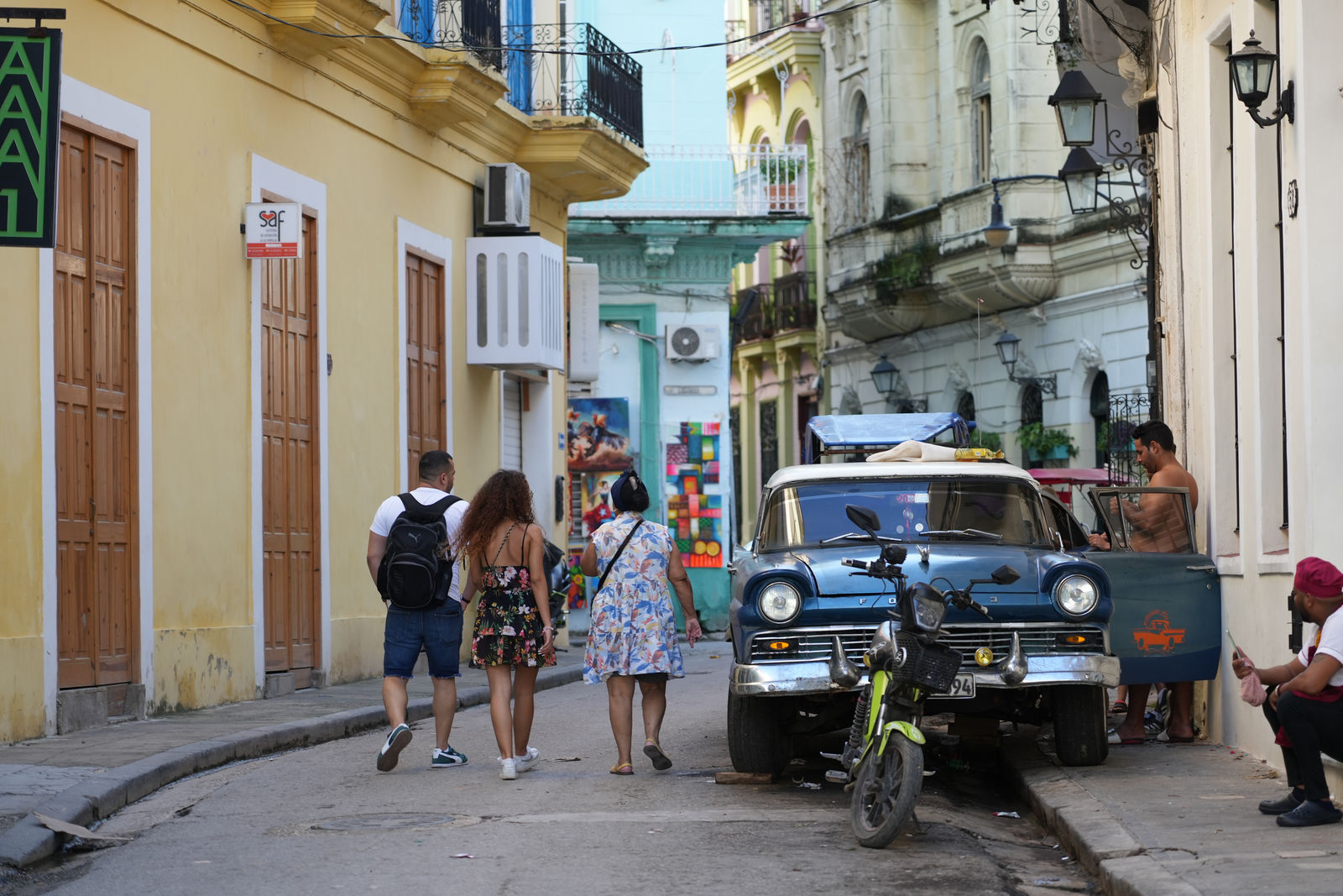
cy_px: 448
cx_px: 672
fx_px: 3917
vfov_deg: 13.0
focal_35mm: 105
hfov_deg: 19.5
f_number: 4
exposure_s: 1/160
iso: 250
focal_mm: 105
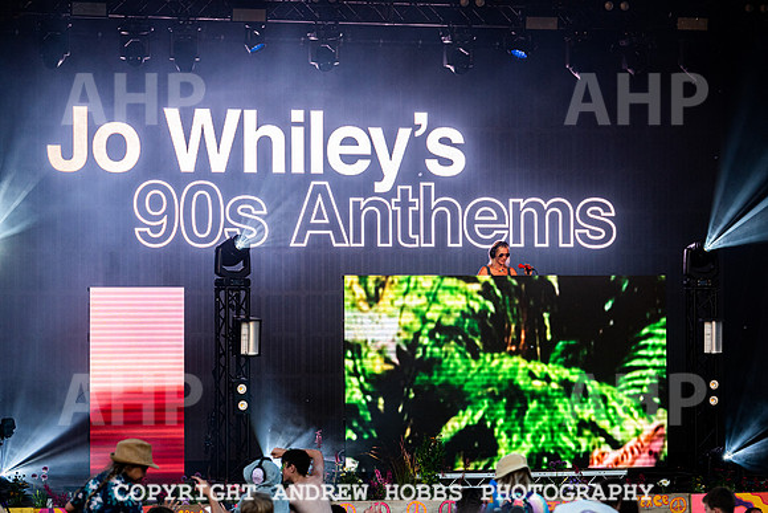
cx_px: 386
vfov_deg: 9.3
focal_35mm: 148
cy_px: 278
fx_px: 3160
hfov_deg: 13.9
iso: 800
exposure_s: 1/800
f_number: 4
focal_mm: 135
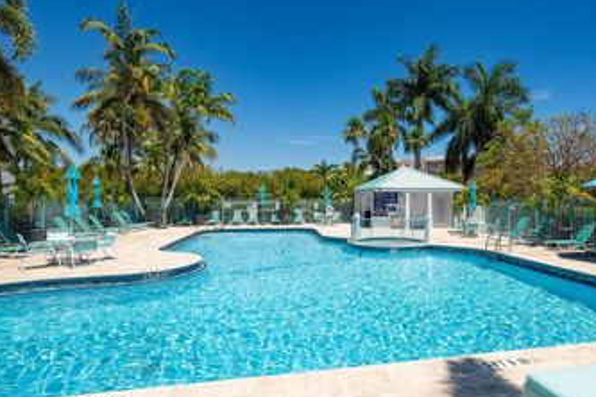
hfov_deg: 80.5
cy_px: 190
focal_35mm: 21
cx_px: 351
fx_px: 348
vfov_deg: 59.5
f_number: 8
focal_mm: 14
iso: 100
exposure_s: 1/400
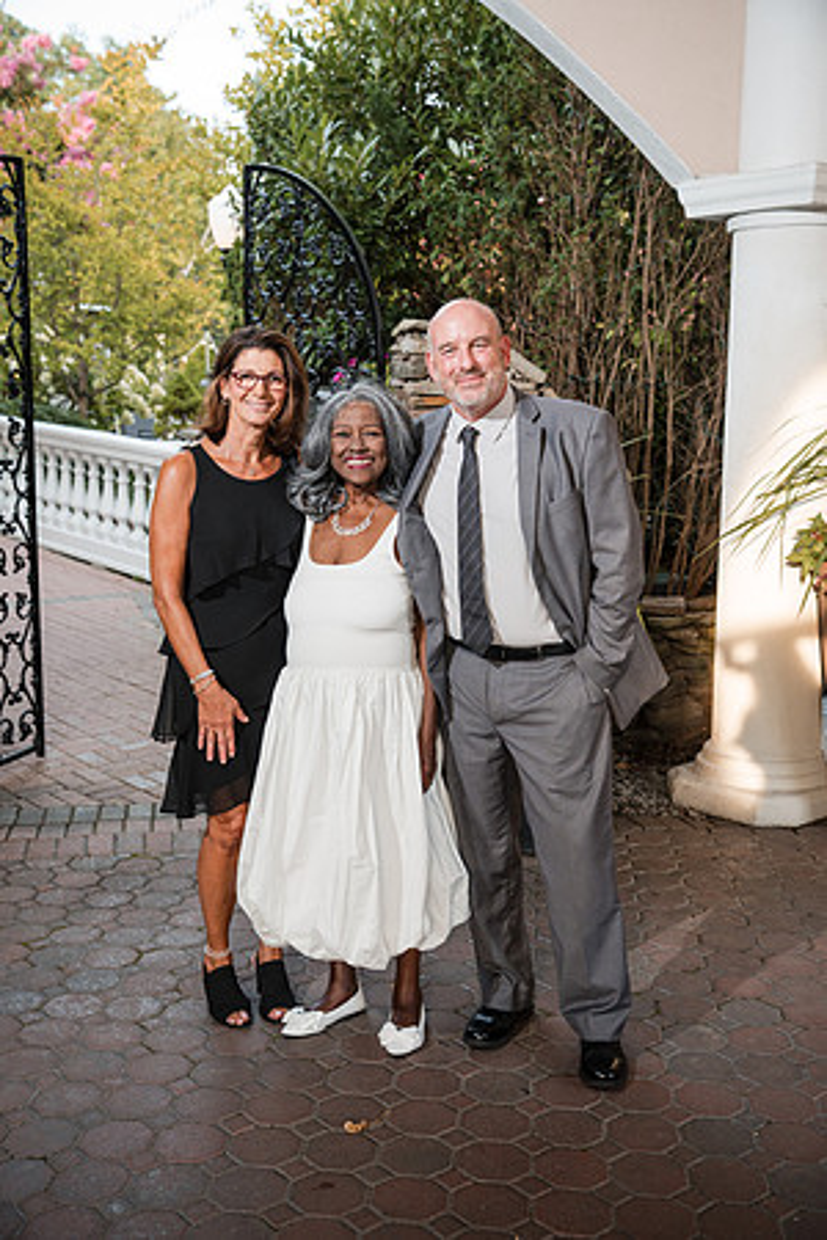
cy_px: 620
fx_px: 1378
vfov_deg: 48.5
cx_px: 414
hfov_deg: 33.4
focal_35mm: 40
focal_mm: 40
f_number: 4
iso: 640
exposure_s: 1/250
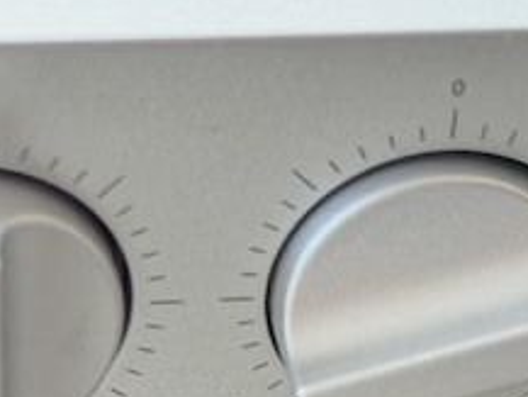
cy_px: 399
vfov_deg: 8.4
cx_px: 307
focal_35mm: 177
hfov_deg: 11.2
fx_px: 2701
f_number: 1.78
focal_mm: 6.76
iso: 160
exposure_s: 1/60
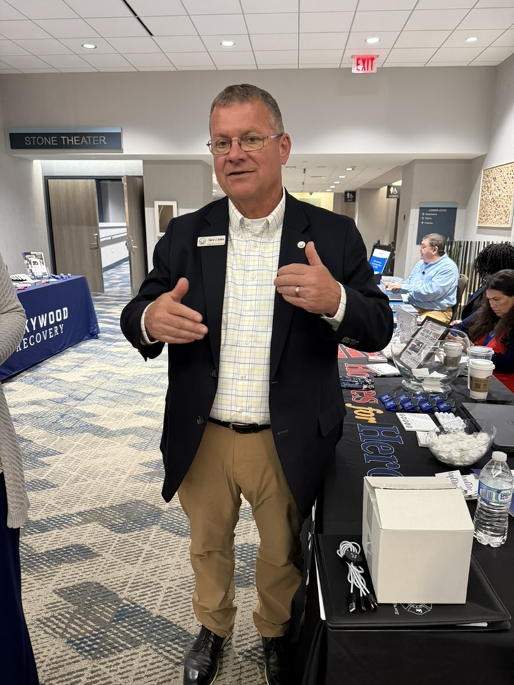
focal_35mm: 24
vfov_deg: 71.6
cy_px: 342
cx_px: 257
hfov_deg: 56.8
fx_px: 475
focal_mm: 6.76
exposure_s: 1/60
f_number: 1.78
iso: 400
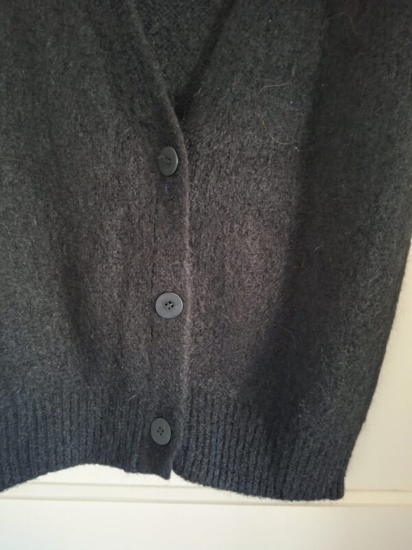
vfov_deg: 73.9
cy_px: 275
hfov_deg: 58.9
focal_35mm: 23
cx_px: 206
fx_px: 365
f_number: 1.8
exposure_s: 1/20
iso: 1000
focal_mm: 5.54
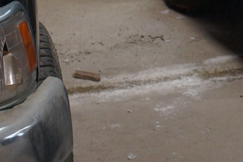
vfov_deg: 6.8
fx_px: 1336
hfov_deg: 9.1
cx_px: 636
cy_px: -129
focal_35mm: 198
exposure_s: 1/80
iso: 200
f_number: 5
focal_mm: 22
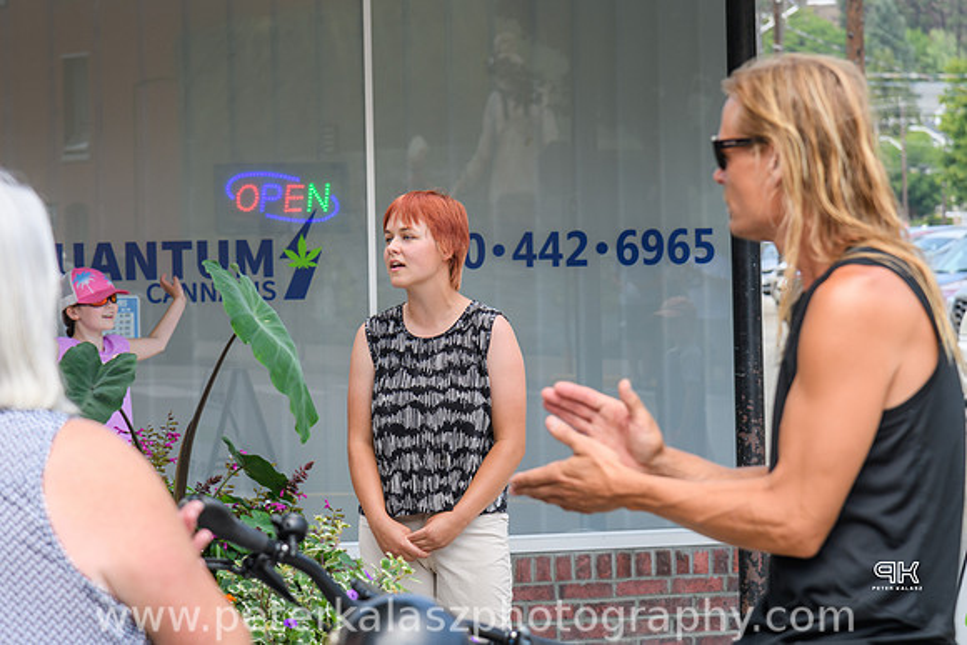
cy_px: 276
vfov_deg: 10.0
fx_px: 3689
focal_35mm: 137
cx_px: 553
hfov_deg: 14.9
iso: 320
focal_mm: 120
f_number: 8
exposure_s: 1/200
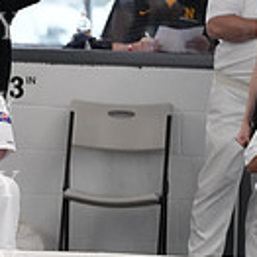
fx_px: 6325
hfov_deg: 2.3
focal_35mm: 753
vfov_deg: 2.3
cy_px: 144
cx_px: -265
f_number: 4
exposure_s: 1/1250
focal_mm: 200
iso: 6400
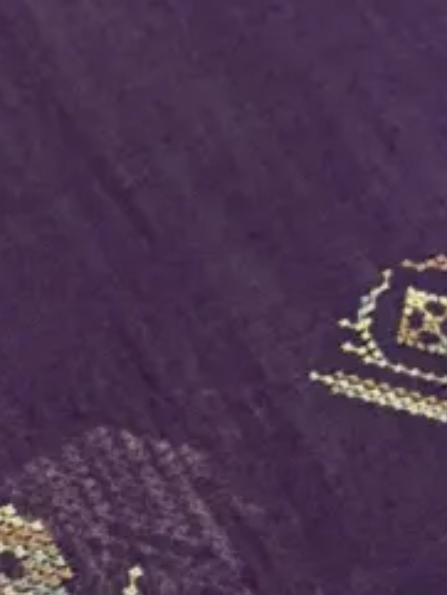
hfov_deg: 10.5
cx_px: -146
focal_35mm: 138
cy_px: 437
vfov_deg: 14.2
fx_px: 2374
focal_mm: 5.96
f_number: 1.6
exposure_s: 1/50
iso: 80
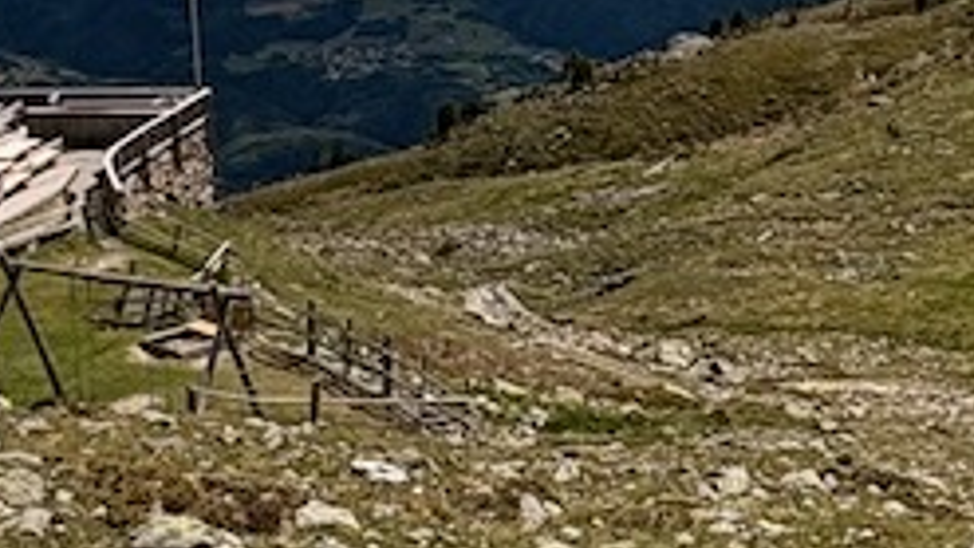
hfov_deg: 25.3
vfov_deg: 14.2
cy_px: -296
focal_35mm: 79
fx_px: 2041
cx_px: 1013
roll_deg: +0.5
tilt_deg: -4.7
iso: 50
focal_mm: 2.22
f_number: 2.2
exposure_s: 1/3717
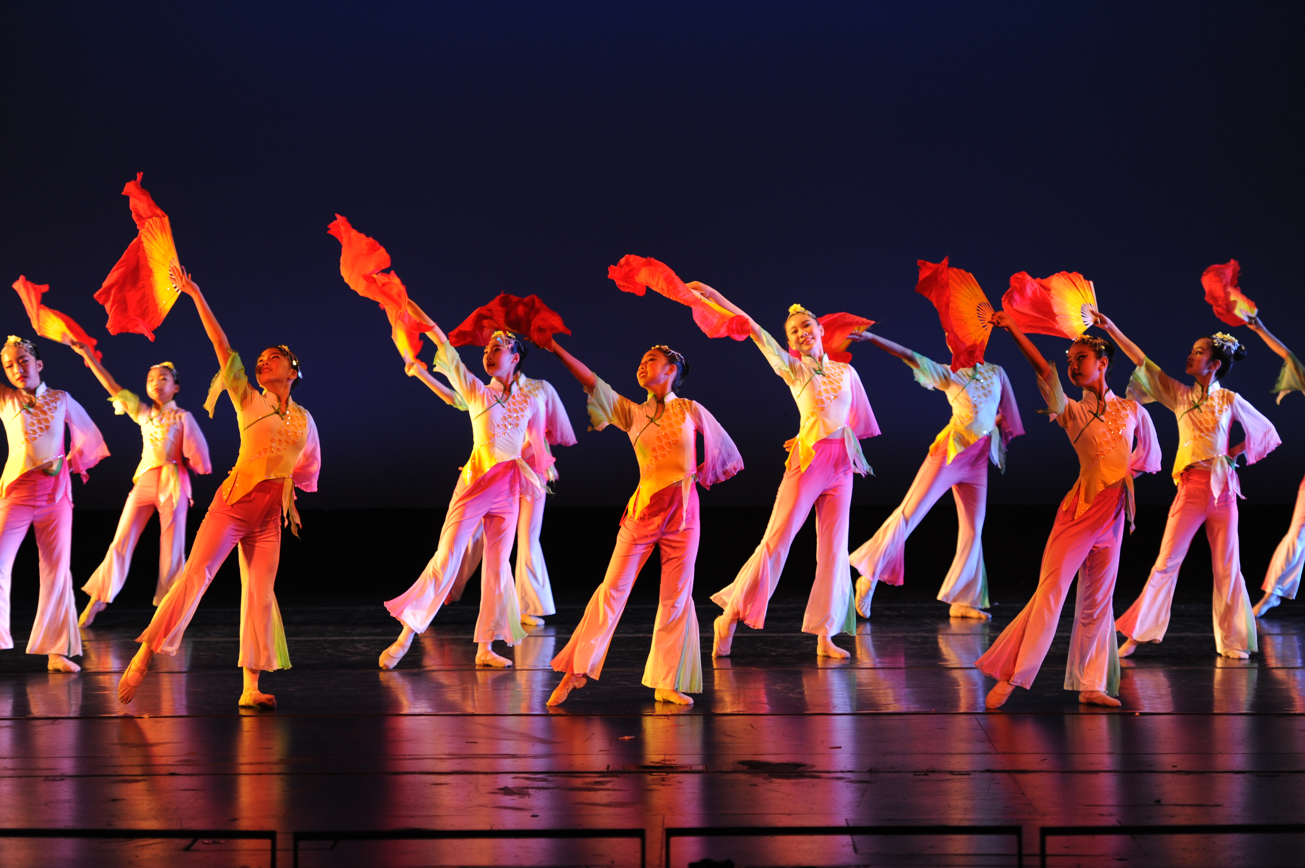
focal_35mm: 112
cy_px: 434
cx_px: 652
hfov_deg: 18.3
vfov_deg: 12.2
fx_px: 4057
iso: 1100
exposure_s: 1/400
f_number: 2.8
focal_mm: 112
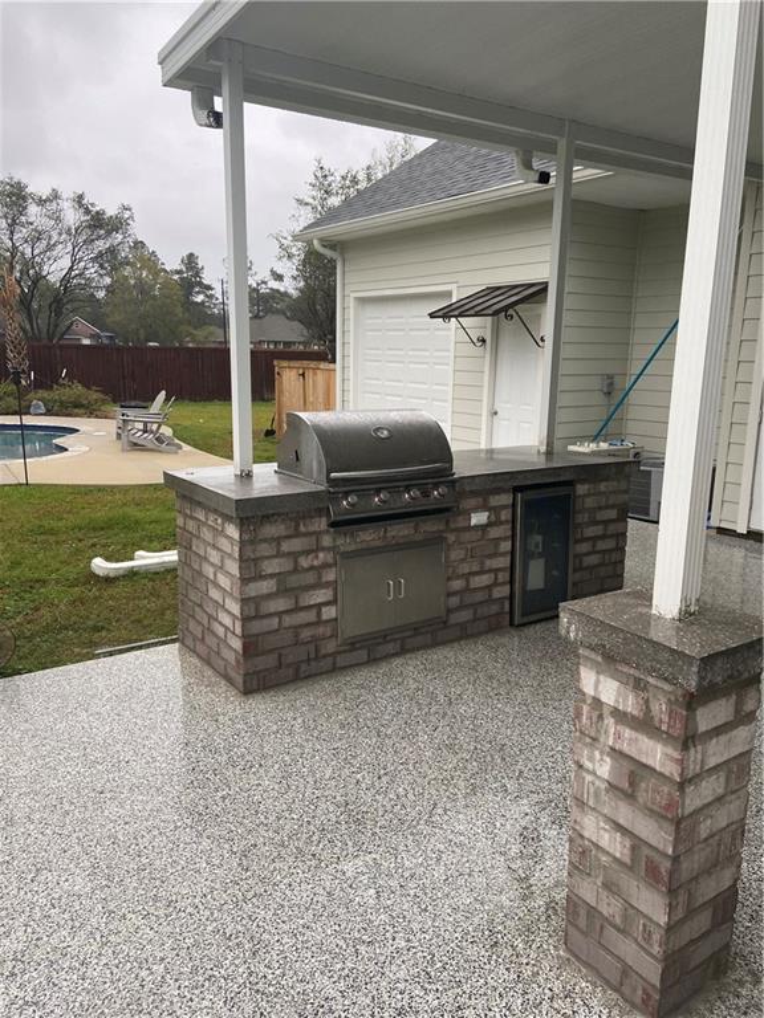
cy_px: 509
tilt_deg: -10.3
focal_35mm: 26
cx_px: 382
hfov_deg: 53.1
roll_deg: -0.5
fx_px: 765
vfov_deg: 67.3
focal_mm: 4.25
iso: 100
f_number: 1.8
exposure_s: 1/122
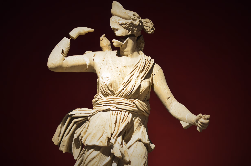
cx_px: 126
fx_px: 522
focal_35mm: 75
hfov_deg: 27.0
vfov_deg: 18.1
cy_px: 83
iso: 320
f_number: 2.5
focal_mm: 50
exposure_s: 1/25
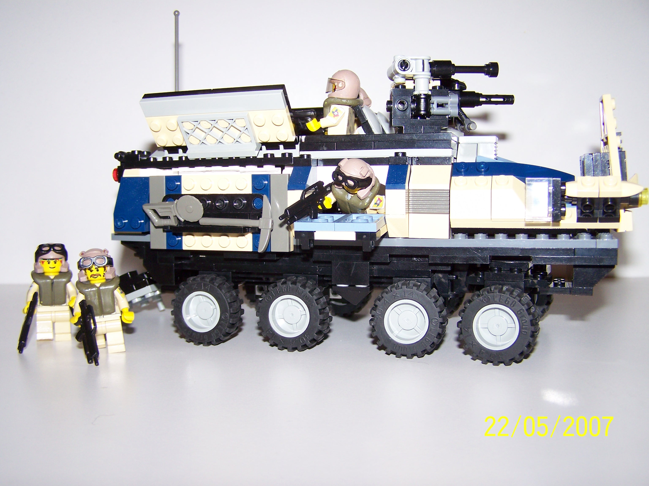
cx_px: 324
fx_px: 712
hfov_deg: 49.0
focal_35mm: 38
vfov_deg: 37.7
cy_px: 243
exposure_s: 1/40
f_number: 2.8
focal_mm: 6.3
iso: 80
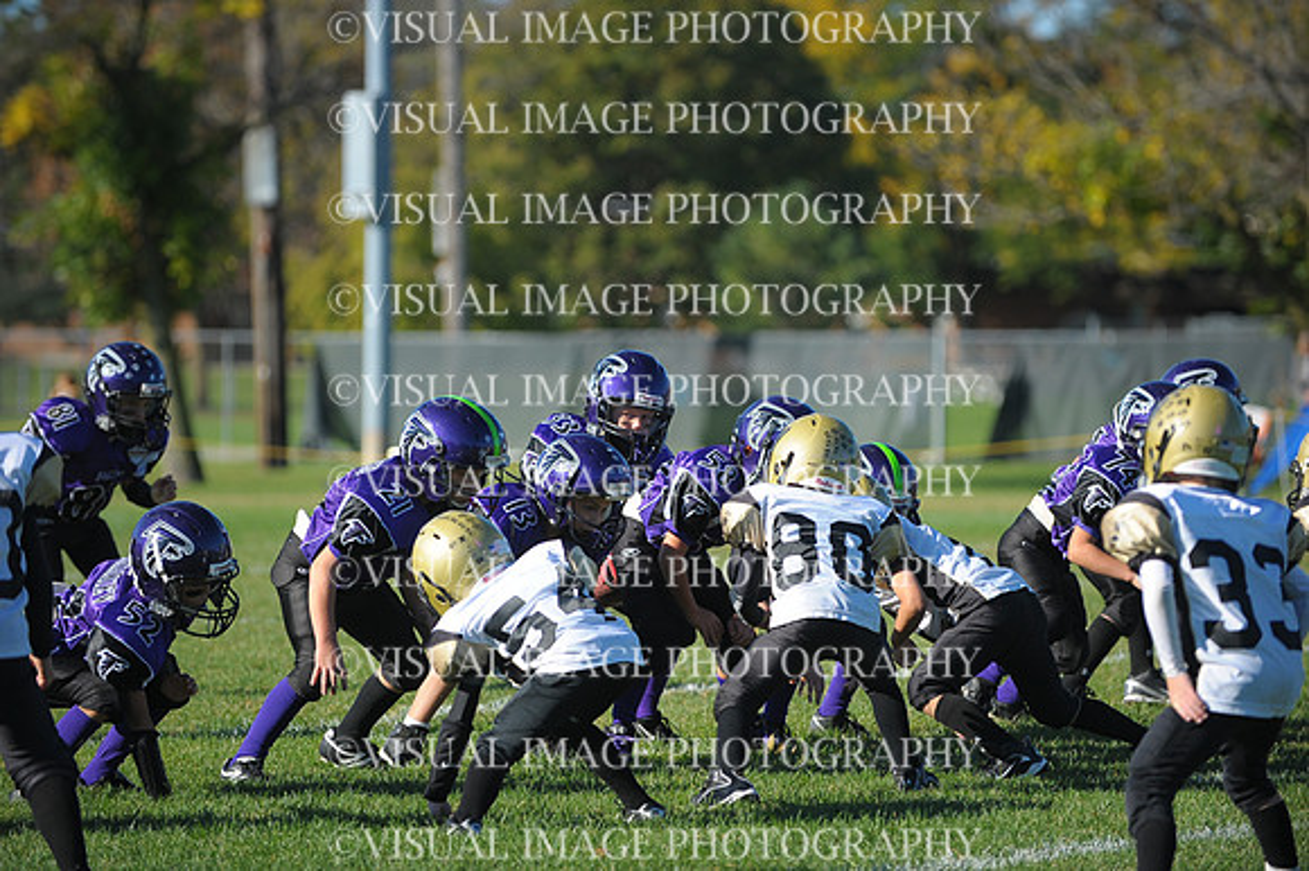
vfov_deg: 6.9
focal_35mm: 200
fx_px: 7268
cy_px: 436
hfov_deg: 10.3
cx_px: 654
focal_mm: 200
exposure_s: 1/2500
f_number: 3.5
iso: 360
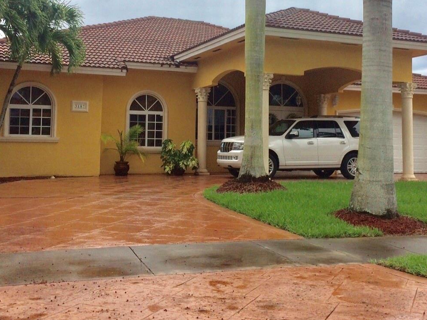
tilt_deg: +2.9
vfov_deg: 30.6
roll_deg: +0.0
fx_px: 580
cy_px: 100
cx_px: 233
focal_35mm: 47
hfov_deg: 40.4
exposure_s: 1/2740
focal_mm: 4.15
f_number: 2.2
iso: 32
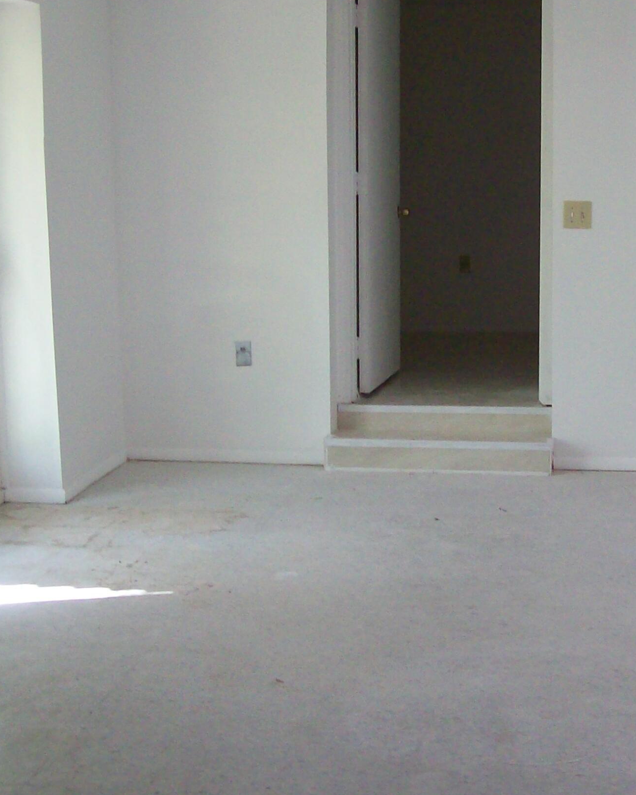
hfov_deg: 23.2
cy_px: 403
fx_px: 1530
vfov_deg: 29.1
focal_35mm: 65
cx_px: 497
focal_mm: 6
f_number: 2.7
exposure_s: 1/64
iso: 158
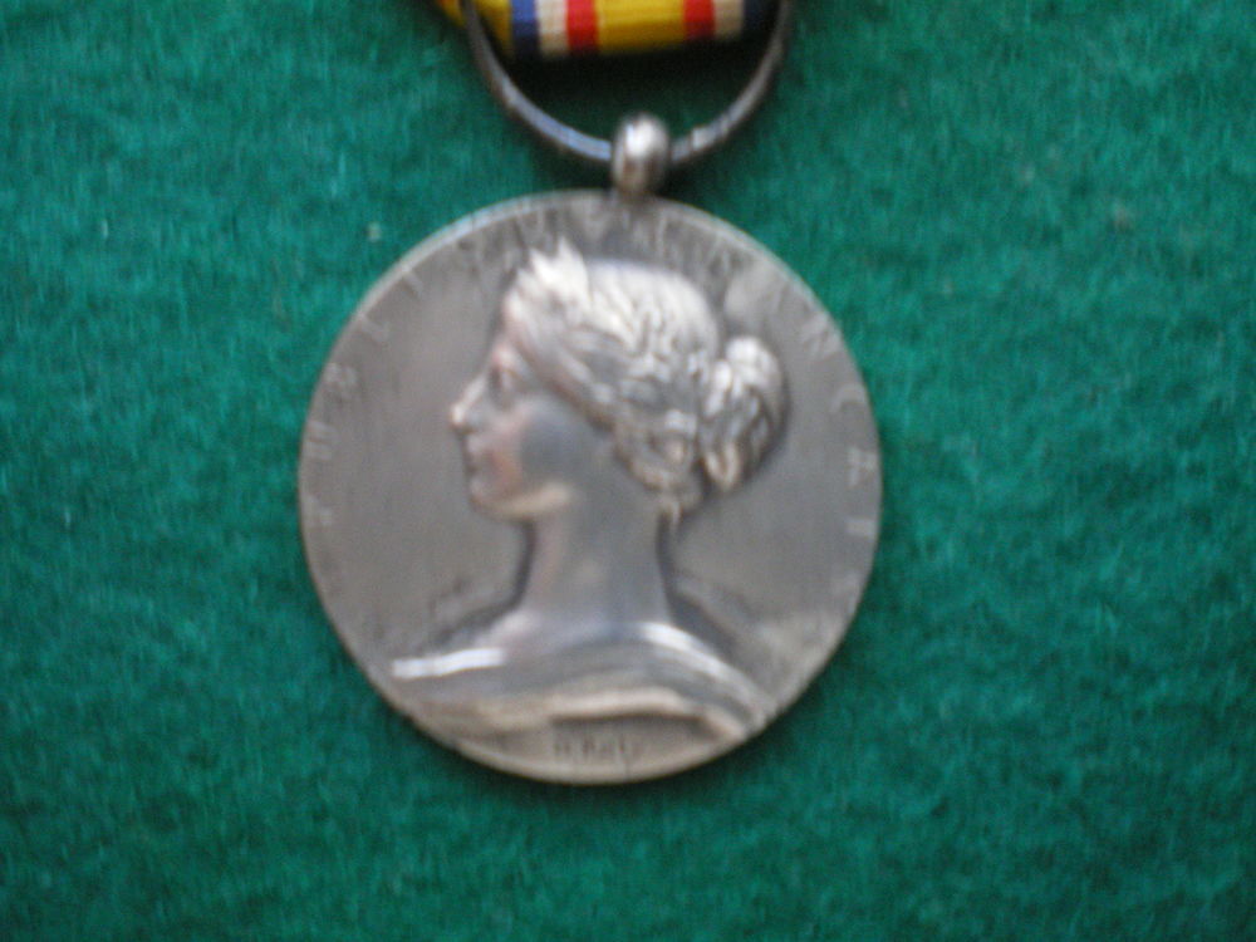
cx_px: 628
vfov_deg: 37.7
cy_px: 471
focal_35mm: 38
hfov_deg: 49.0
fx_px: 1379
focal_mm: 6.3
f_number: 3.1
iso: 400
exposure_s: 1/10
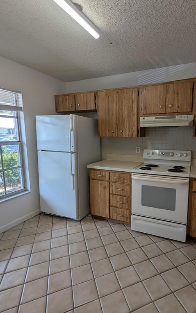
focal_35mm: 17
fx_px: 145
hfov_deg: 66.4
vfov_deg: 94.3
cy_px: 156
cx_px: 129
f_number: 1.7
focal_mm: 2.02
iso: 57
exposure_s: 1/260
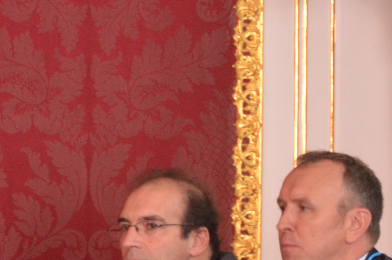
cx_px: 848
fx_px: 4066
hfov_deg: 5.4
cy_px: 333
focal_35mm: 374
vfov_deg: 3.6
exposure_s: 1/25
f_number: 4.8
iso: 800
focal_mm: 55
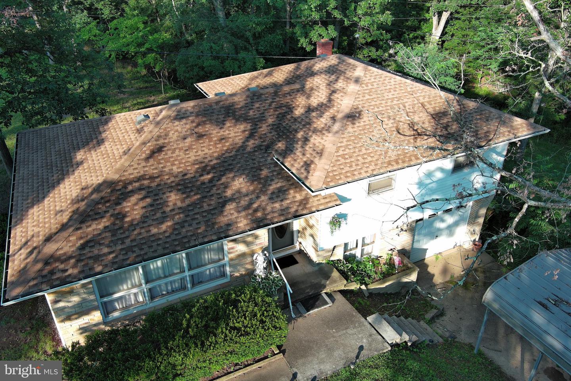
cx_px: 286
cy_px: 190
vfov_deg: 45.0
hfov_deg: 63.7
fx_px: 460
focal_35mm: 29
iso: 100
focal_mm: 10.57
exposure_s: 1/332
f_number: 2.8
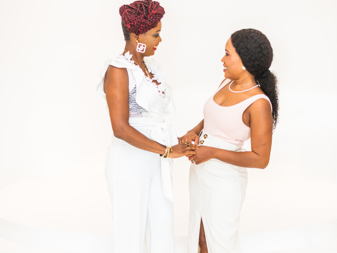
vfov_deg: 20.0
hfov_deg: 26.7
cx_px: 170
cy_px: 186
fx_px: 711
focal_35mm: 73
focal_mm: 50
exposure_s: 1/160
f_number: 1.8
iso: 80
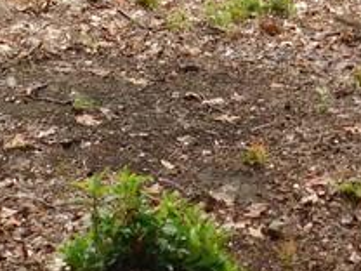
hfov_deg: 13.3
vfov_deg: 9.3
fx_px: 1543
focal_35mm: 148
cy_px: -302
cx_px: 186
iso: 125
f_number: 3.2
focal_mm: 5.3
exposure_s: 1/250
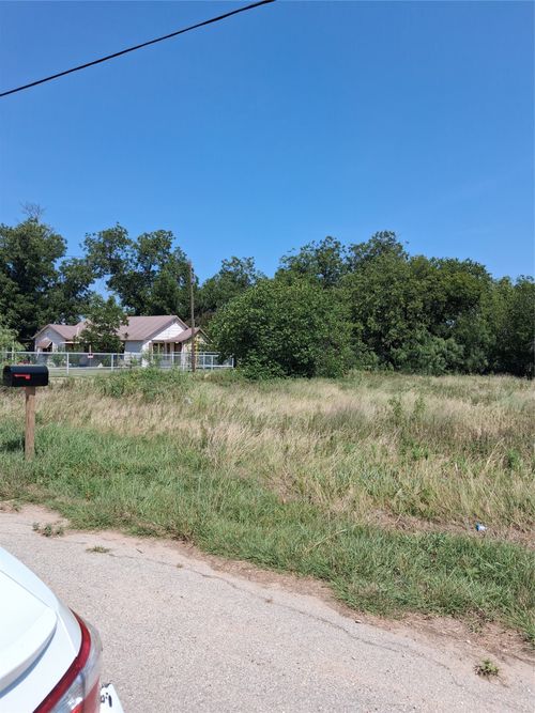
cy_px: 356
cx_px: 268
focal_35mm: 27
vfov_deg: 65.3
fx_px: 557
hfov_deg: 51.3
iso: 25
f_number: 1.8
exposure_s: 1/620
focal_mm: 4
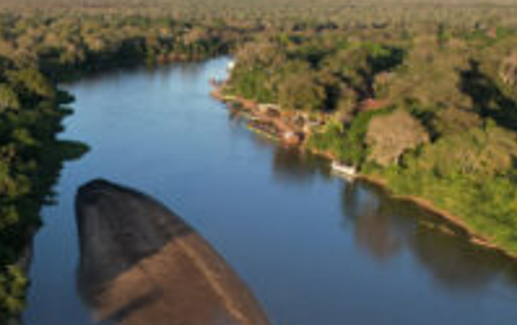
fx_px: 762
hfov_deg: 33.6
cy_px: 216
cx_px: -23
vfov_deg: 24.0
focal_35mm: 54
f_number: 2.8
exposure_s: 1/640
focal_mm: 8.38
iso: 100
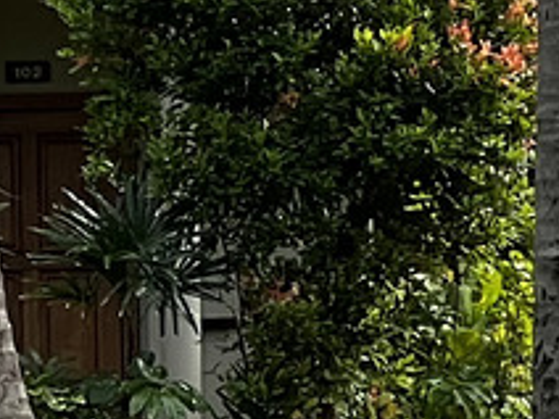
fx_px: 9366
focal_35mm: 580
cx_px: 459
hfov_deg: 3.4
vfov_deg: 2.6
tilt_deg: +8.9
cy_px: 145
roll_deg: +1.4
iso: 32
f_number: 2.8
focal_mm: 9
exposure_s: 1/373
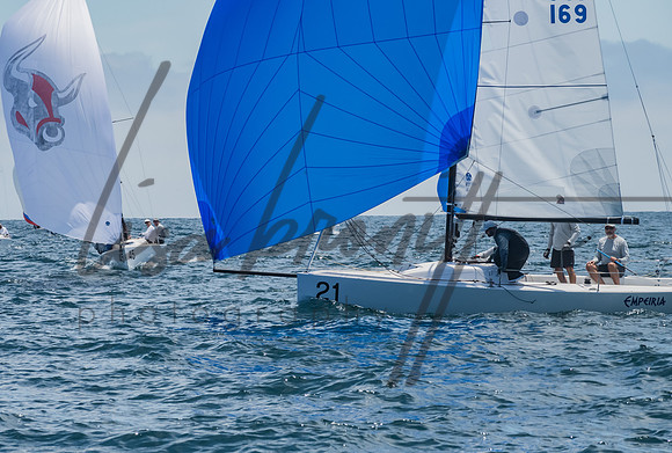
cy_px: 228
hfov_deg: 7.6
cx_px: 323
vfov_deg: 5.2
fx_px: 5028
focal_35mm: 268
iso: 640
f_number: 14
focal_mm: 170
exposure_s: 1/1000
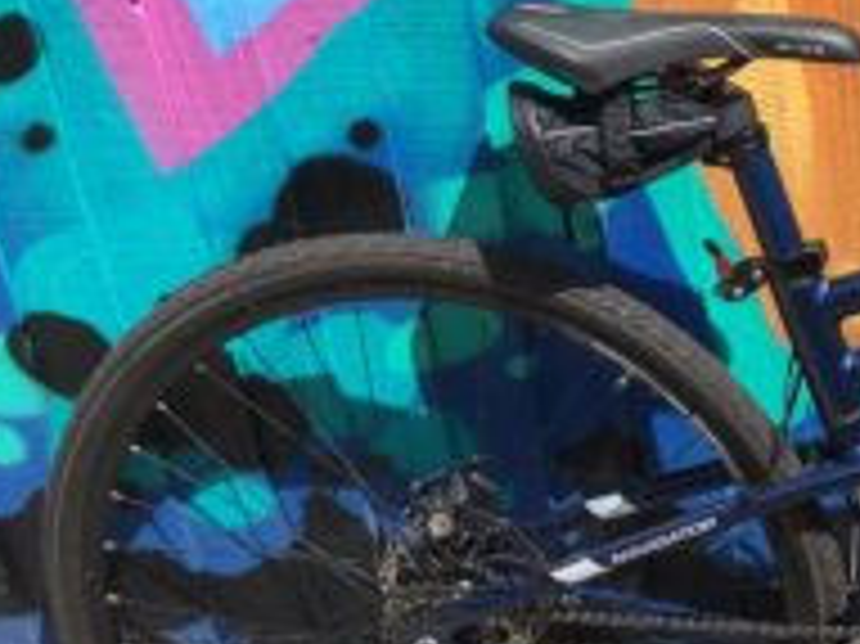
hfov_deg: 23.3
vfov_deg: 18.8
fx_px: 1937
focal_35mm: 78
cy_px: 401
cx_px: 982
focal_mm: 3.3
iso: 25
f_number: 2.4
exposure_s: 1/696
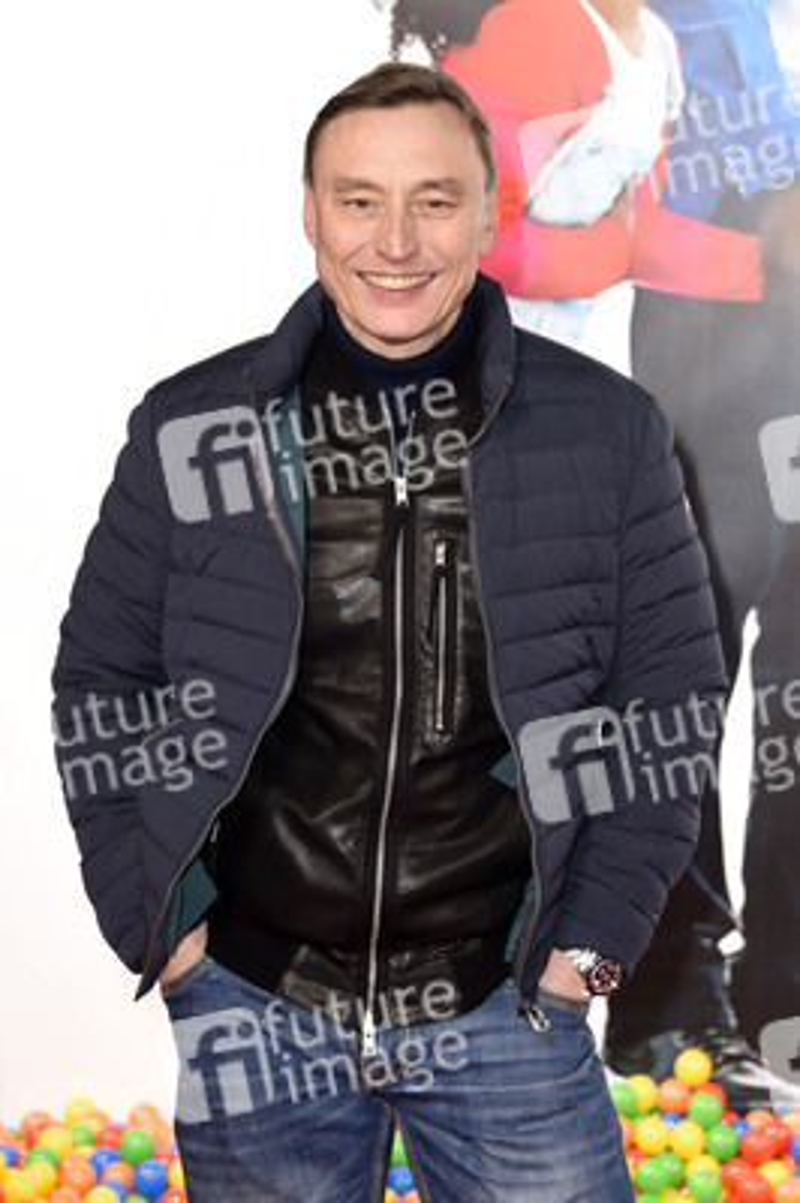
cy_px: 602
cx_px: 400
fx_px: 2838
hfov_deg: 16.0
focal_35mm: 85
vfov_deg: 23.9
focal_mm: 85
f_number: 5.6
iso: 500
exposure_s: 1/200
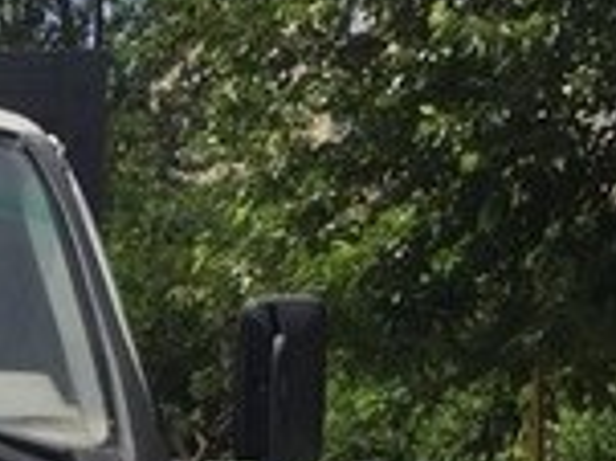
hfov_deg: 14.5
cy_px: 749
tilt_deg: -3.4
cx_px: -302
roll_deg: +1.9
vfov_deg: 11.1
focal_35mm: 127
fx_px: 2258
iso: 32
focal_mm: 4.15
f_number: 2.2
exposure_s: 1/2475
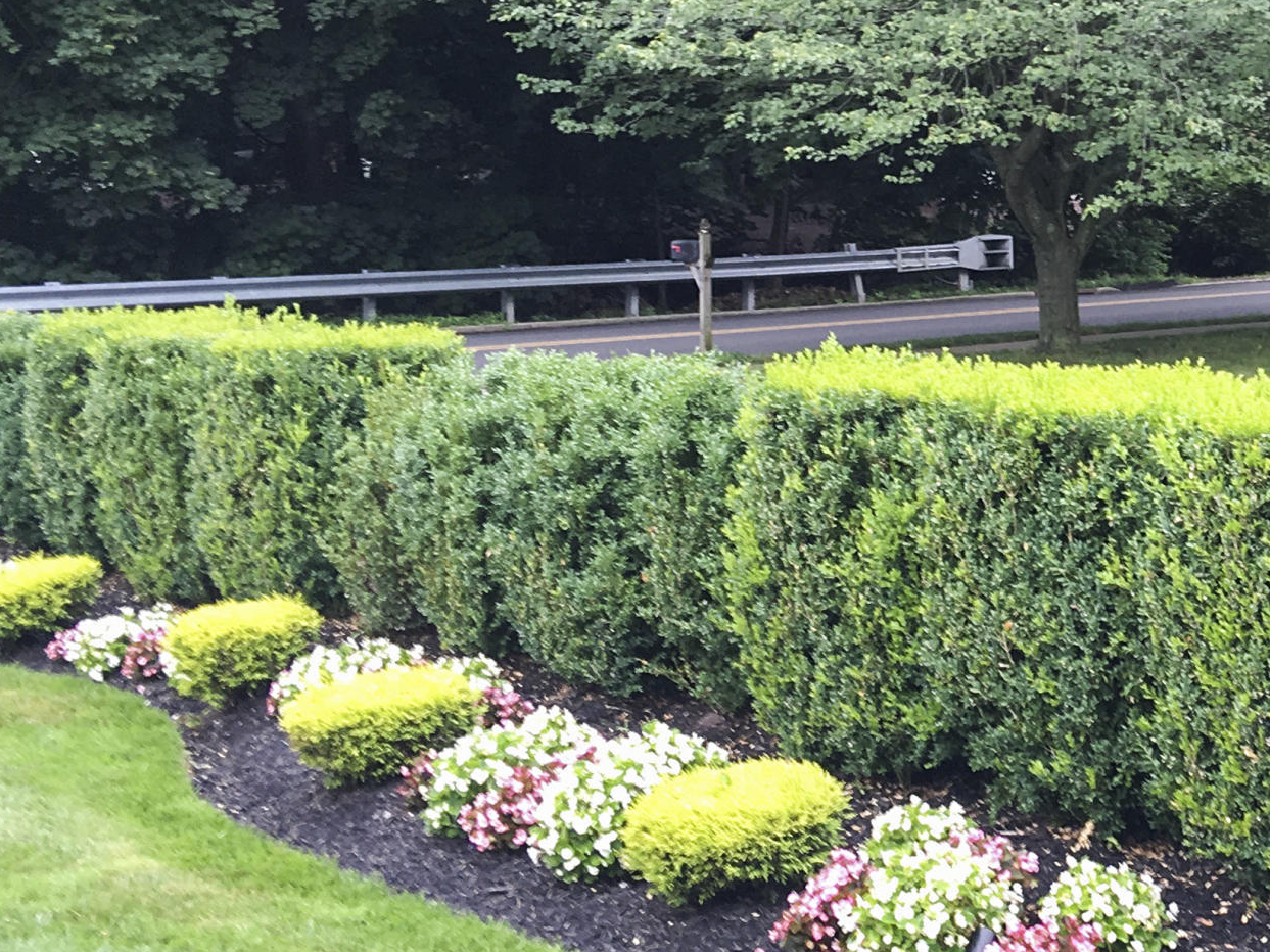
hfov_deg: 25.9
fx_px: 2568
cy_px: 410
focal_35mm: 70
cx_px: 1365
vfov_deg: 21.0
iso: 25
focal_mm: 4.15
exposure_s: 1/60
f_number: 2.2
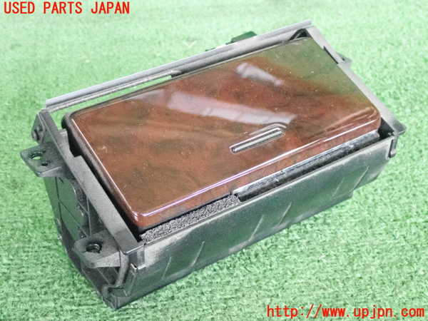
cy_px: 160
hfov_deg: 33.2
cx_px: 214
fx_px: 717
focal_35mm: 58
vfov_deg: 25.2
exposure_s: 1/125
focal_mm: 10.35
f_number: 3.5
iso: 4000
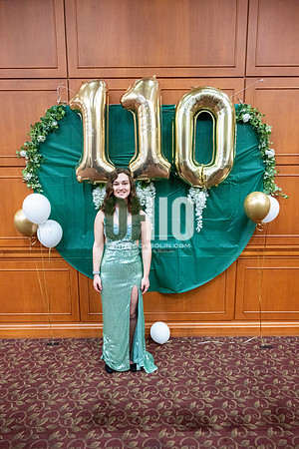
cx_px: 150
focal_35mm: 24
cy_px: 224
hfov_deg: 53.1
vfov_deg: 73.7
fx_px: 299
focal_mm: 24
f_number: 4
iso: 6400
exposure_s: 1/125
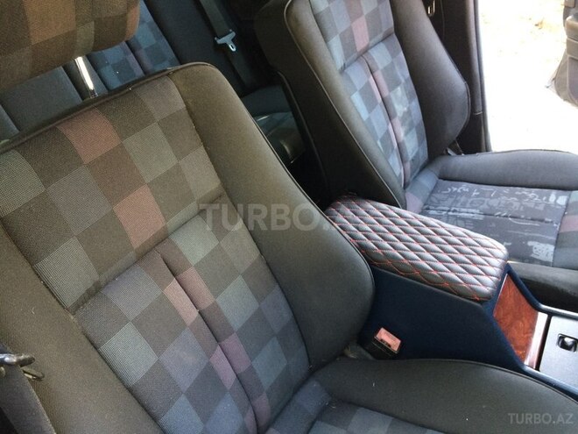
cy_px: 217
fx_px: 484
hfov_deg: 61.7
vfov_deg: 48.2
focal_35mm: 29
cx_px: 289
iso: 200
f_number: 2.2
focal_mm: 4.15
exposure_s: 1/33
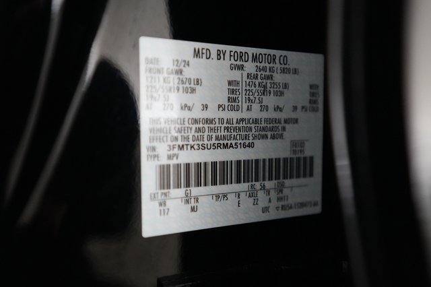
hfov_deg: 65.5
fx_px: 335
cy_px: 144
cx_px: 216
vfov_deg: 46.4
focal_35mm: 28
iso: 8000
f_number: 2.8
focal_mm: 28
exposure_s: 1/160
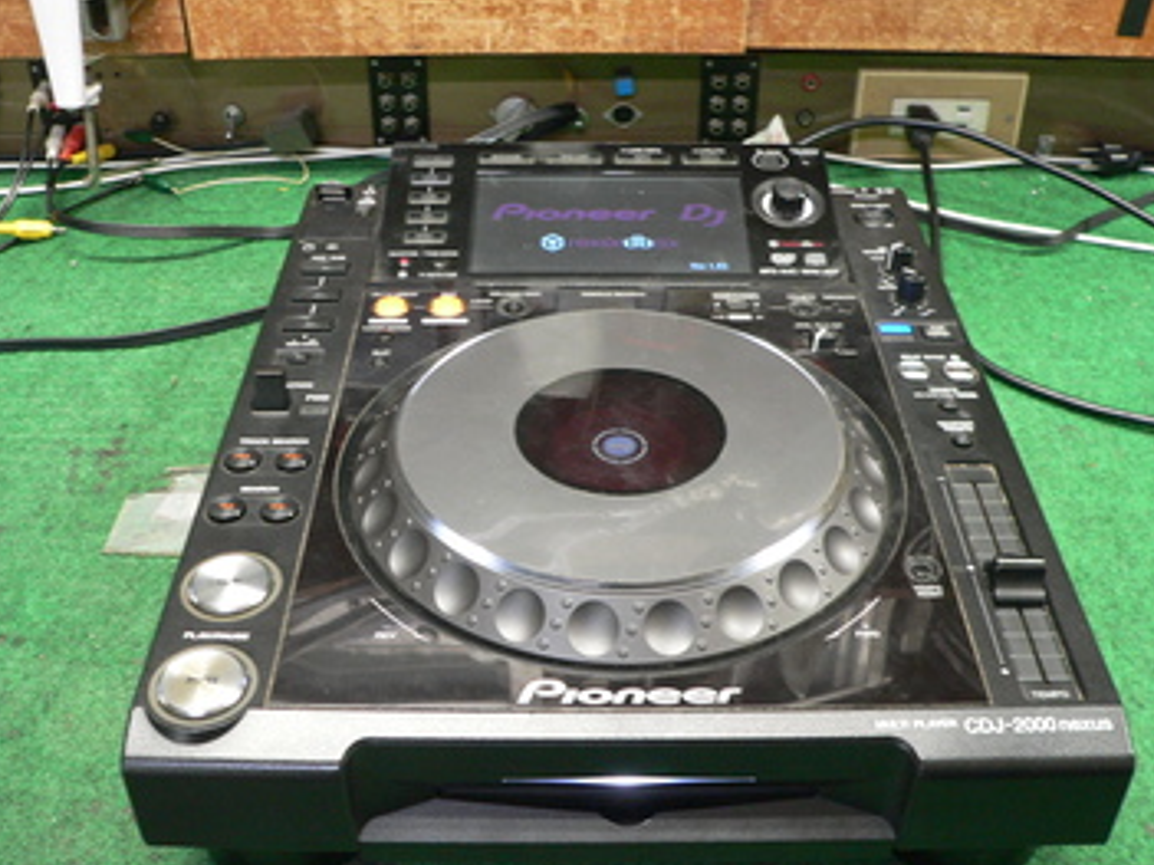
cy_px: 409
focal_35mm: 39
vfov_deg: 36.8
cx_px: 565
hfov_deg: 47.9
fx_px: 1300
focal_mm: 6
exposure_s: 1/8
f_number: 2.8
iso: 200
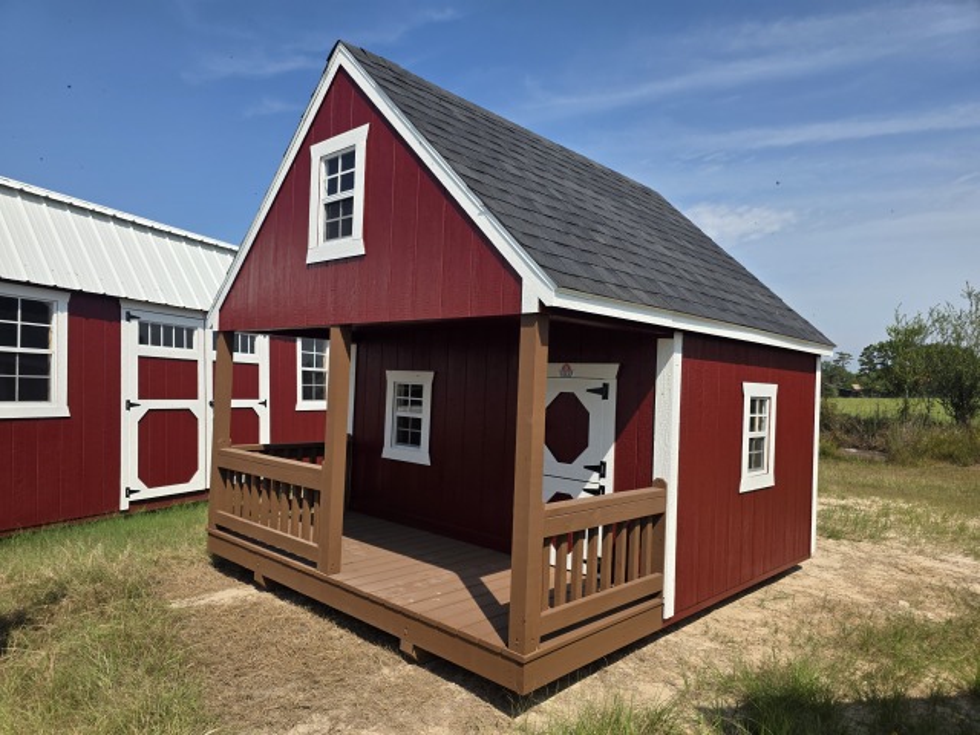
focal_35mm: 23
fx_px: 651
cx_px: 490
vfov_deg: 58.9
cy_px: 368
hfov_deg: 73.9
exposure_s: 1/6355
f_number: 1.7
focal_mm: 6.3
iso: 80
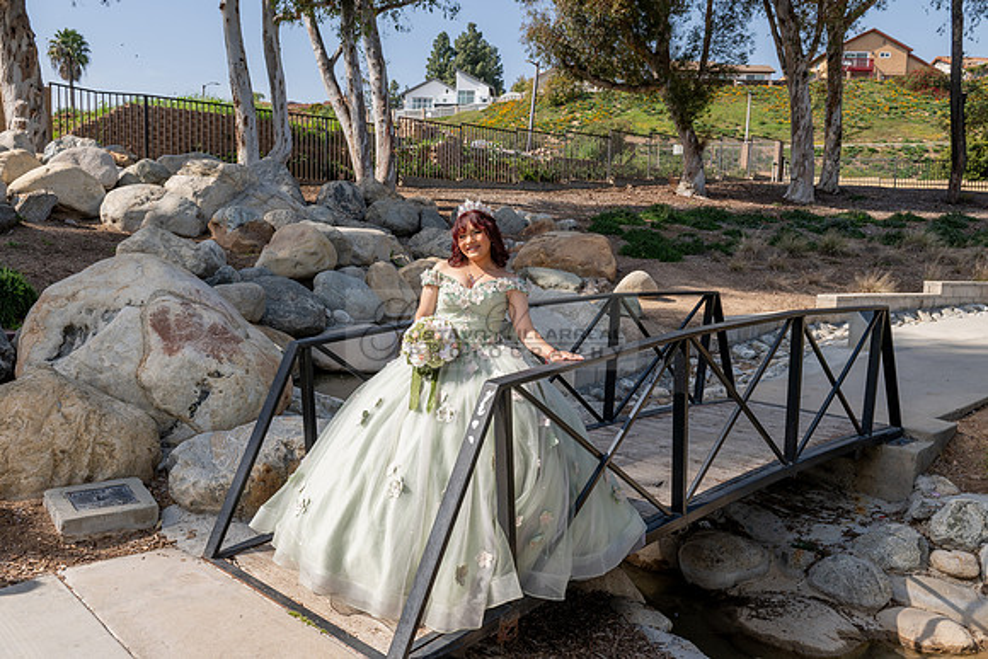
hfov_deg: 60.4
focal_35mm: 31
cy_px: 330
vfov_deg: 42.6
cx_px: 446
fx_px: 846
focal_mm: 28
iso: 200
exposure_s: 1/250
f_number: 8
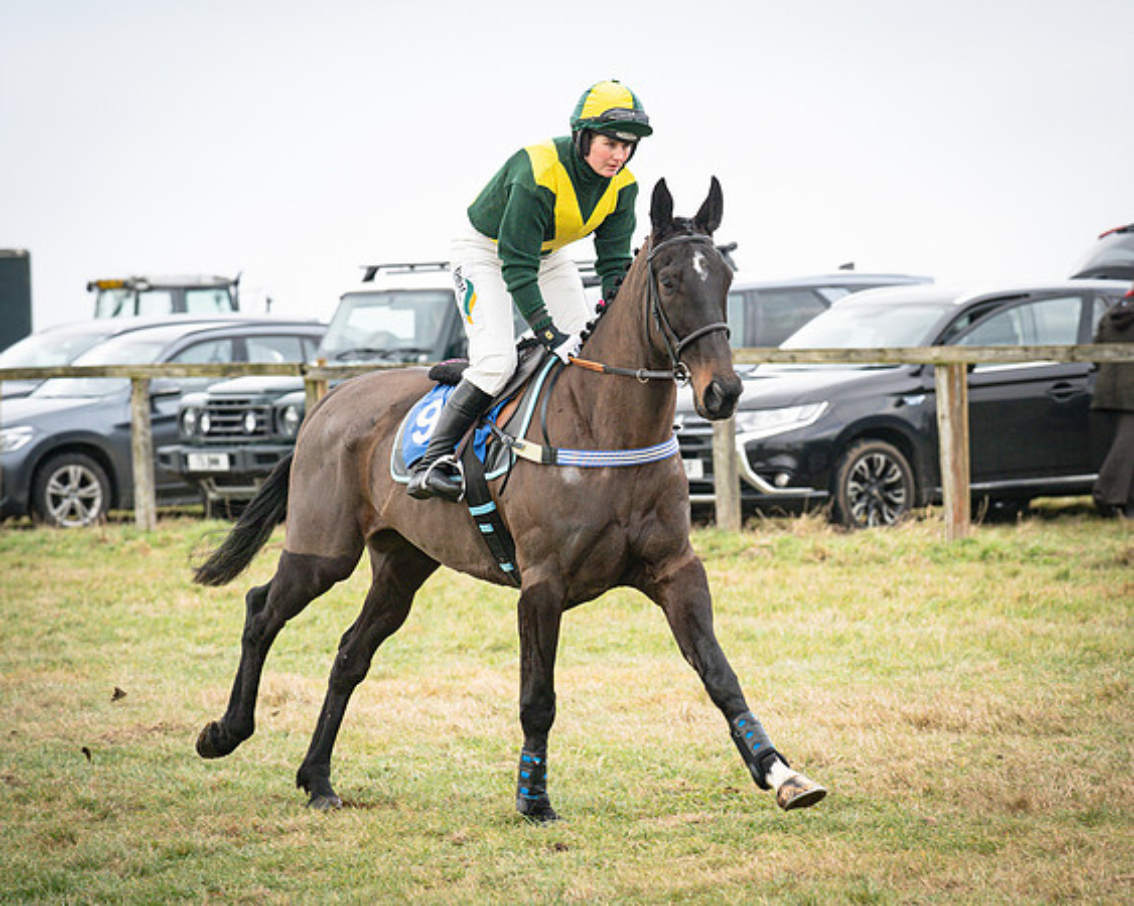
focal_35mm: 203
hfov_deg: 9.5
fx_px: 6808
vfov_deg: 7.6
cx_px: 621
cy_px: 406
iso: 500
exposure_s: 1/1000
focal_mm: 135
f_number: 4.5
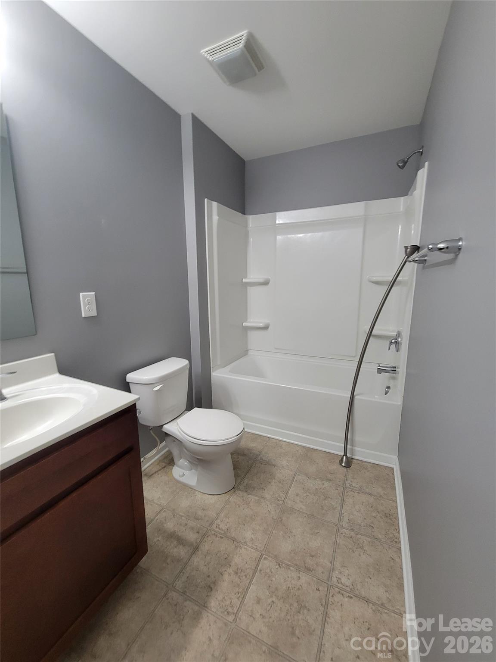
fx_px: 248
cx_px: 248
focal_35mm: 13
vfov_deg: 106.2
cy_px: 331
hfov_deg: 89.9
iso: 200
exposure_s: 1/60
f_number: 2.2
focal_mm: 2.2
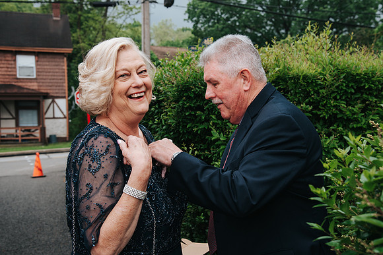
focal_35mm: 47
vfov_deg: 28.7
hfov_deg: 42.0
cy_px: 128
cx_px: 202
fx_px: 499
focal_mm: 44
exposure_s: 1/125
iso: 160
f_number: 5.6
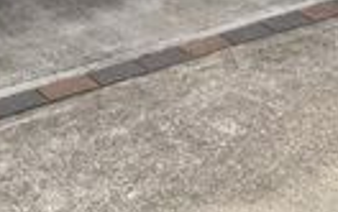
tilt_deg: -9.1
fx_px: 1070
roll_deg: -0.5
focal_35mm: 116
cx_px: 123
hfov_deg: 17.9
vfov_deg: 10.3
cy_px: -229
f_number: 2.2
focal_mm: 4.15
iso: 25
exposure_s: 1/120
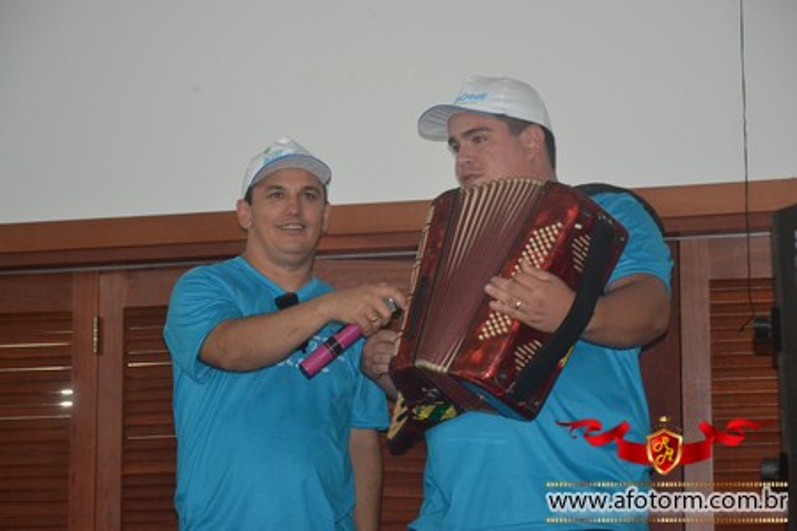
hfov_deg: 17.1
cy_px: 266
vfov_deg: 11.4
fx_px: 2656
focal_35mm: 120
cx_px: 398
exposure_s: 1/60
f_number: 5.6
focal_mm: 80
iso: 3200
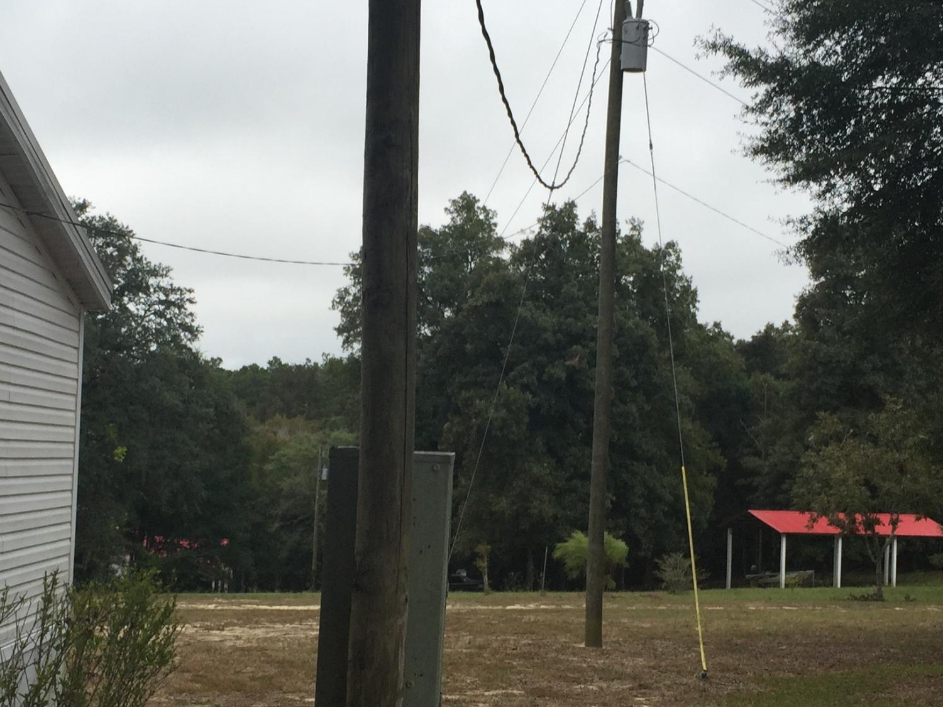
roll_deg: -3.4
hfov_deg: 33.2
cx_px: 411
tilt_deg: -0.6
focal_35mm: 58
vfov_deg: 25.2
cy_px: 434
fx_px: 1580
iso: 32
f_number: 2.2
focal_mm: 4.15
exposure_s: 1/581
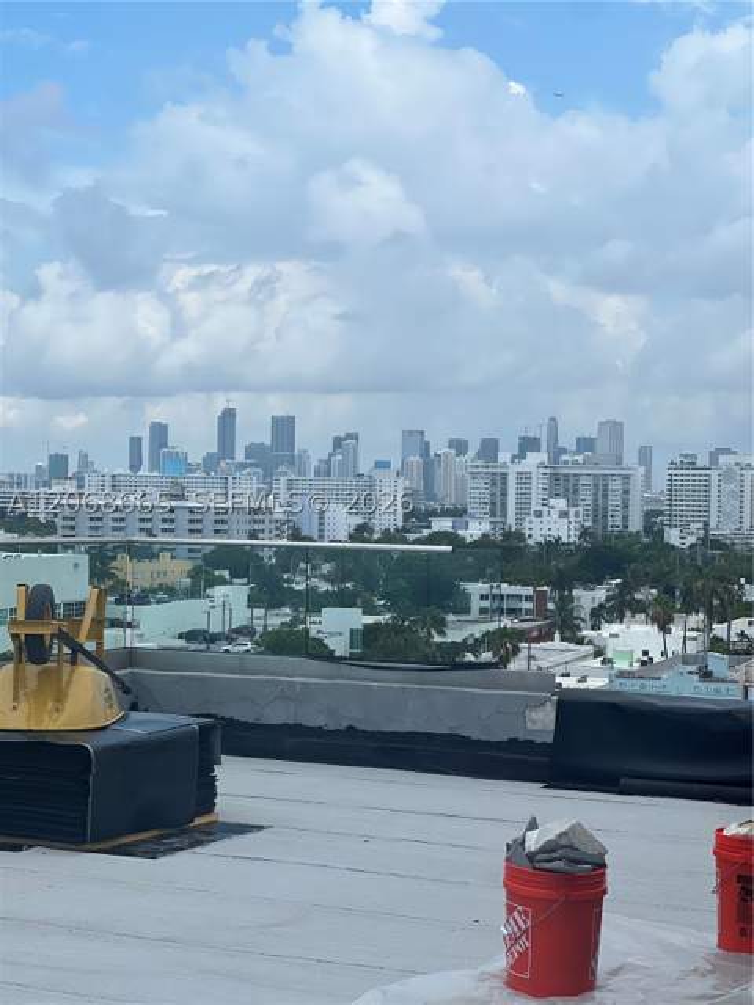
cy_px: 502
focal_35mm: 77
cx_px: 377
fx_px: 2236
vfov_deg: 25.3
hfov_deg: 19.1
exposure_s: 1/896
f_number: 2.8
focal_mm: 9
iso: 32
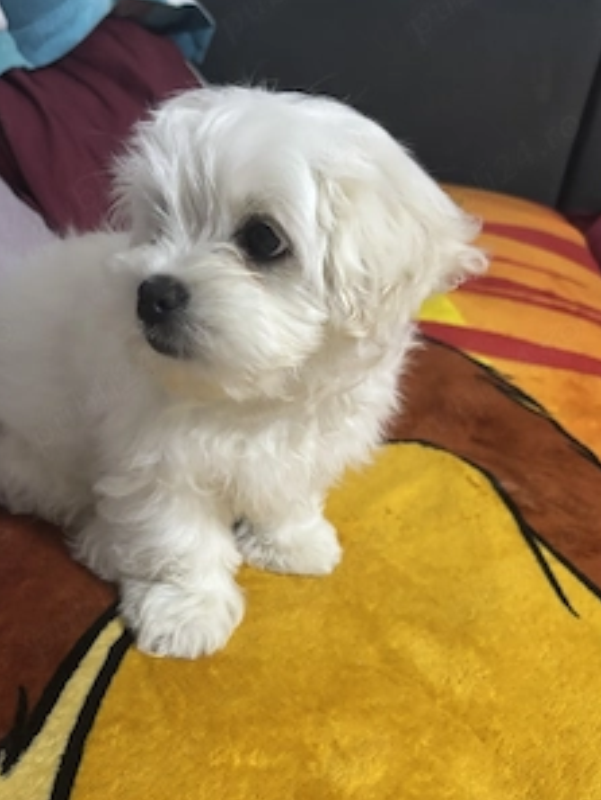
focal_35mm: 35
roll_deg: -6.9
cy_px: 428
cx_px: 210
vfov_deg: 52.6
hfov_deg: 40.3
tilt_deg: -30.4
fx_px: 810
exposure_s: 1/40
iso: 400
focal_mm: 5.96
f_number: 1.6
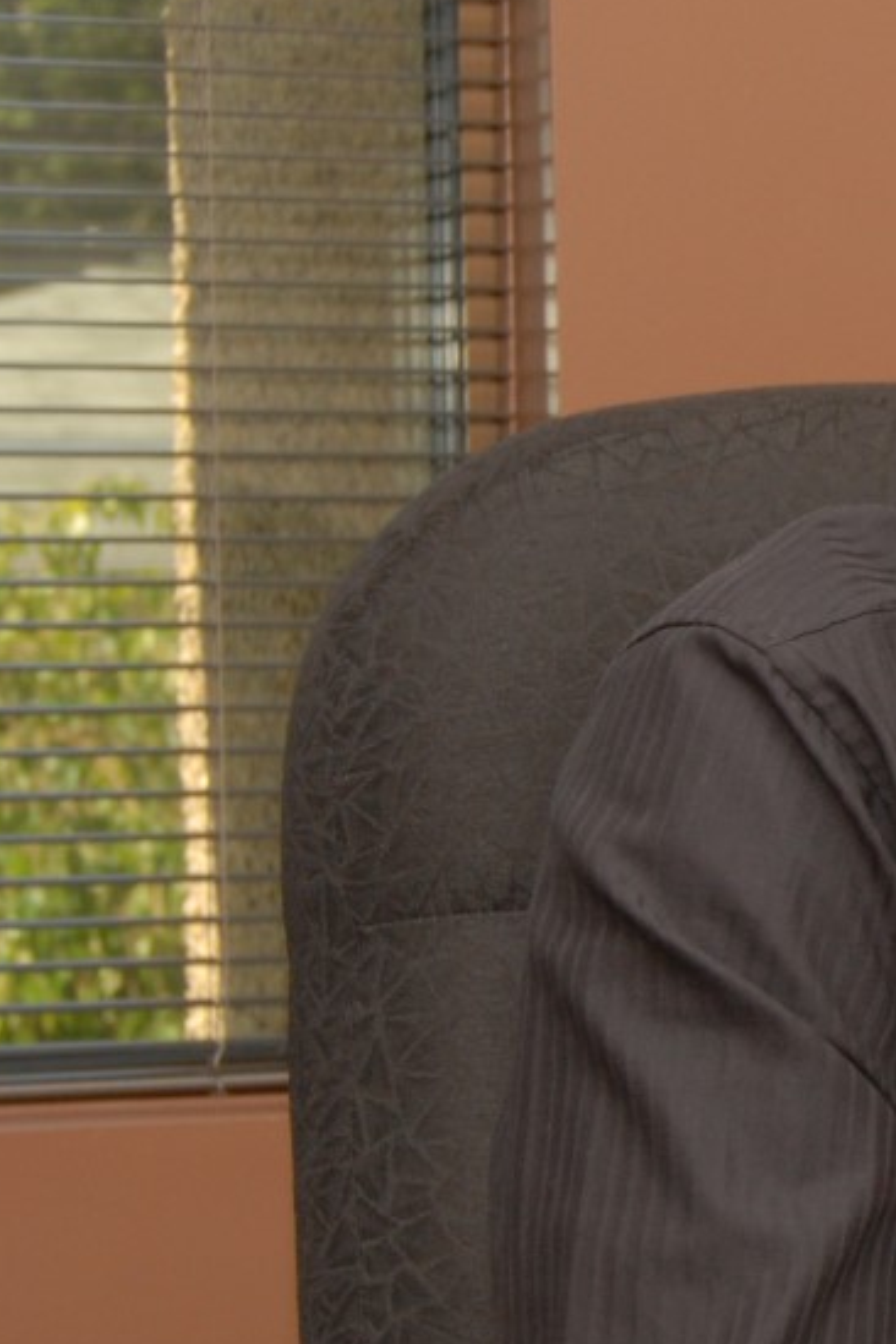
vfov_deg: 13.7
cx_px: 1857
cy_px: 776
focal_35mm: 150
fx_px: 5600
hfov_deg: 8.6
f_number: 6.3
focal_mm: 34
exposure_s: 1/200
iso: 320
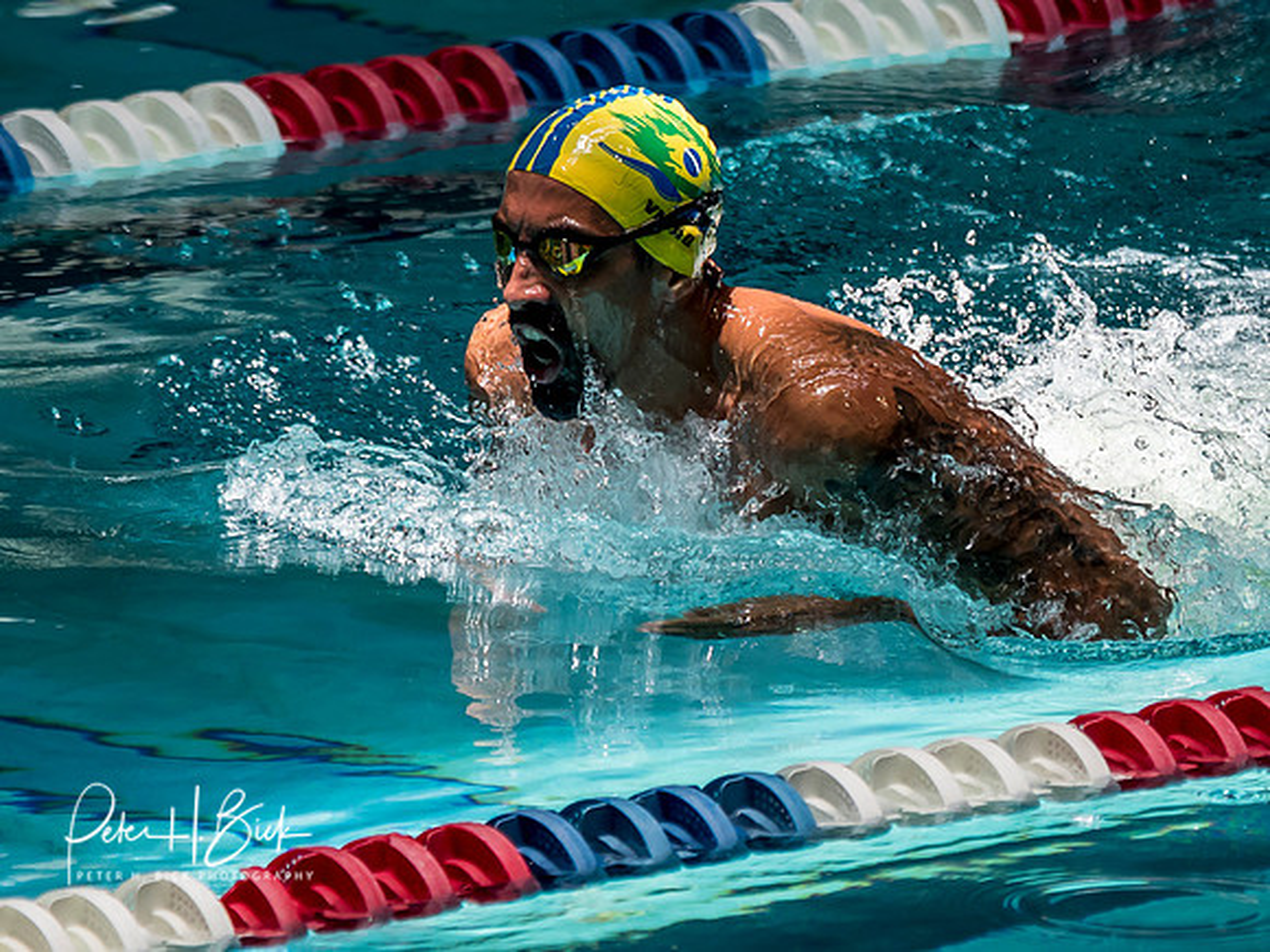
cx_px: 688
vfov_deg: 1.9
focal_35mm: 773
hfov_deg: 2.6
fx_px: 28374
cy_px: 535
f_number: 2.8
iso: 320
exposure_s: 1/1000
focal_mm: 200
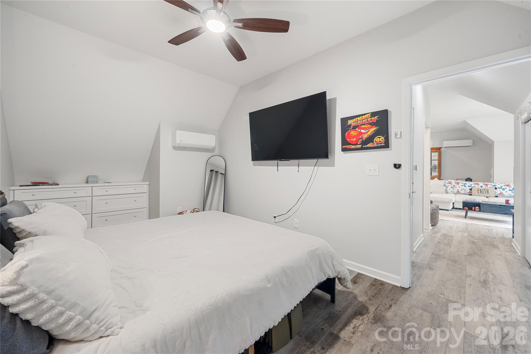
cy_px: 177
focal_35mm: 13
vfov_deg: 85.4
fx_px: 192
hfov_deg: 108.3
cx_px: 266
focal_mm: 13
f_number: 9
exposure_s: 1.6
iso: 250
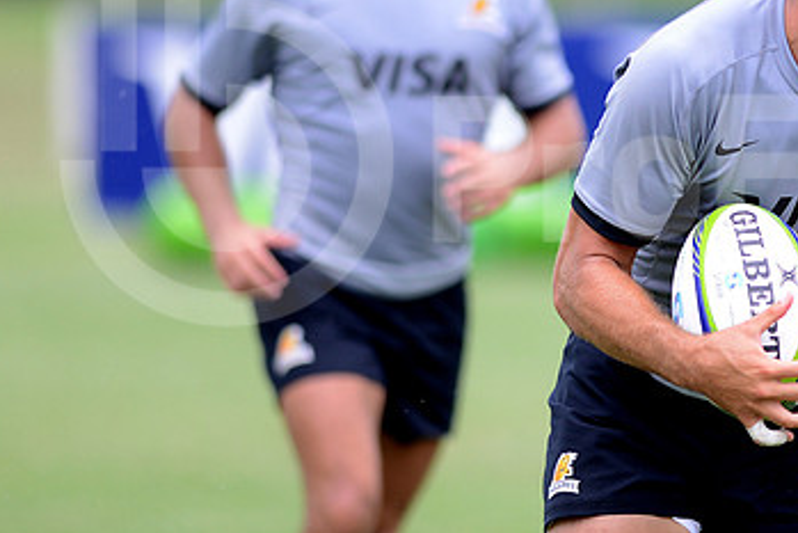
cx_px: 617
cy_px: 164
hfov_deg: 4.1
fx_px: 11065
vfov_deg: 2.8
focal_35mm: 499
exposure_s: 1/800
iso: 400
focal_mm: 300
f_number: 2.8
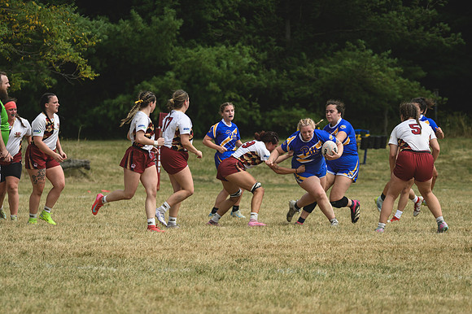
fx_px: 4914
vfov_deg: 3.7
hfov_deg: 5.5
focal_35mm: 375
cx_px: 236
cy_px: 157
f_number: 5.6
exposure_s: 1/1000
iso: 200
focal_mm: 250
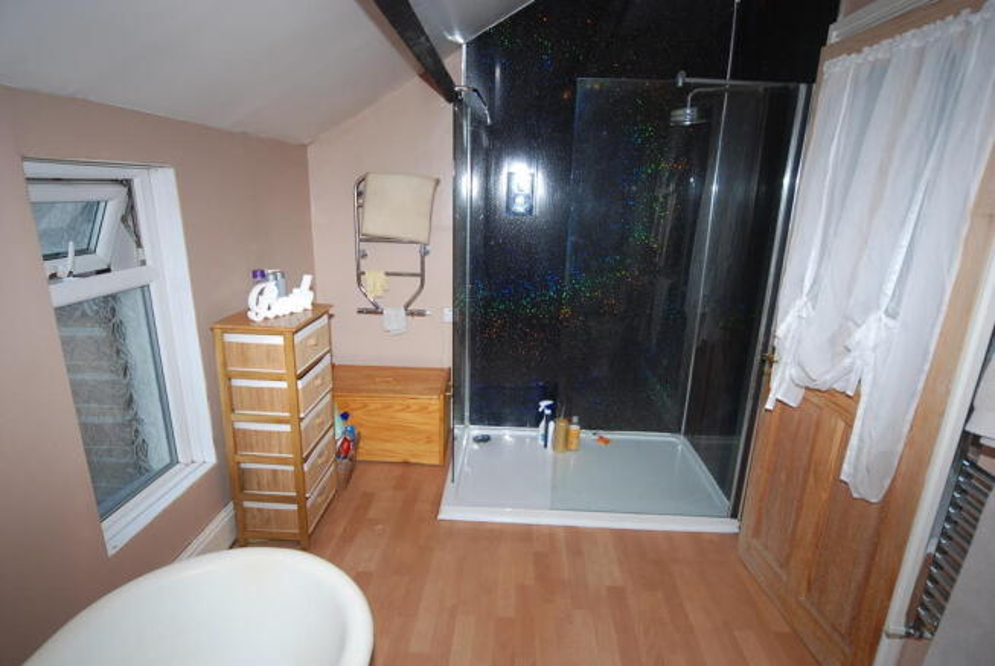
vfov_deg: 67.5
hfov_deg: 89.9
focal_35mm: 18
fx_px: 498
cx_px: 498
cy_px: 333
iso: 200
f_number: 4.5
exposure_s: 1/60
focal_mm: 12
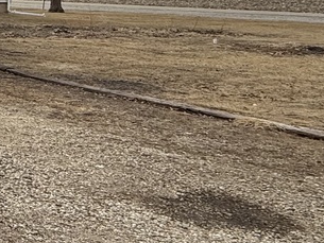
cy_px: 16
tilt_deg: -2.9
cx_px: -334
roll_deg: +0.3
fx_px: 618
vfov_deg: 21.7
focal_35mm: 66
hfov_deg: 18.4
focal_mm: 2.22
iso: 50
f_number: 2.2
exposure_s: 1/3125
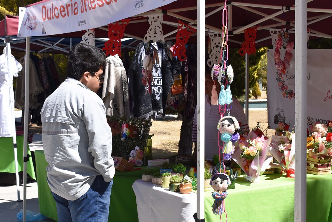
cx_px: 166
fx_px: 761
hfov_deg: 24.6
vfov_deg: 16.6
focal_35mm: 82
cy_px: 111
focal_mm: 55
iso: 200
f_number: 10
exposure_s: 1/400
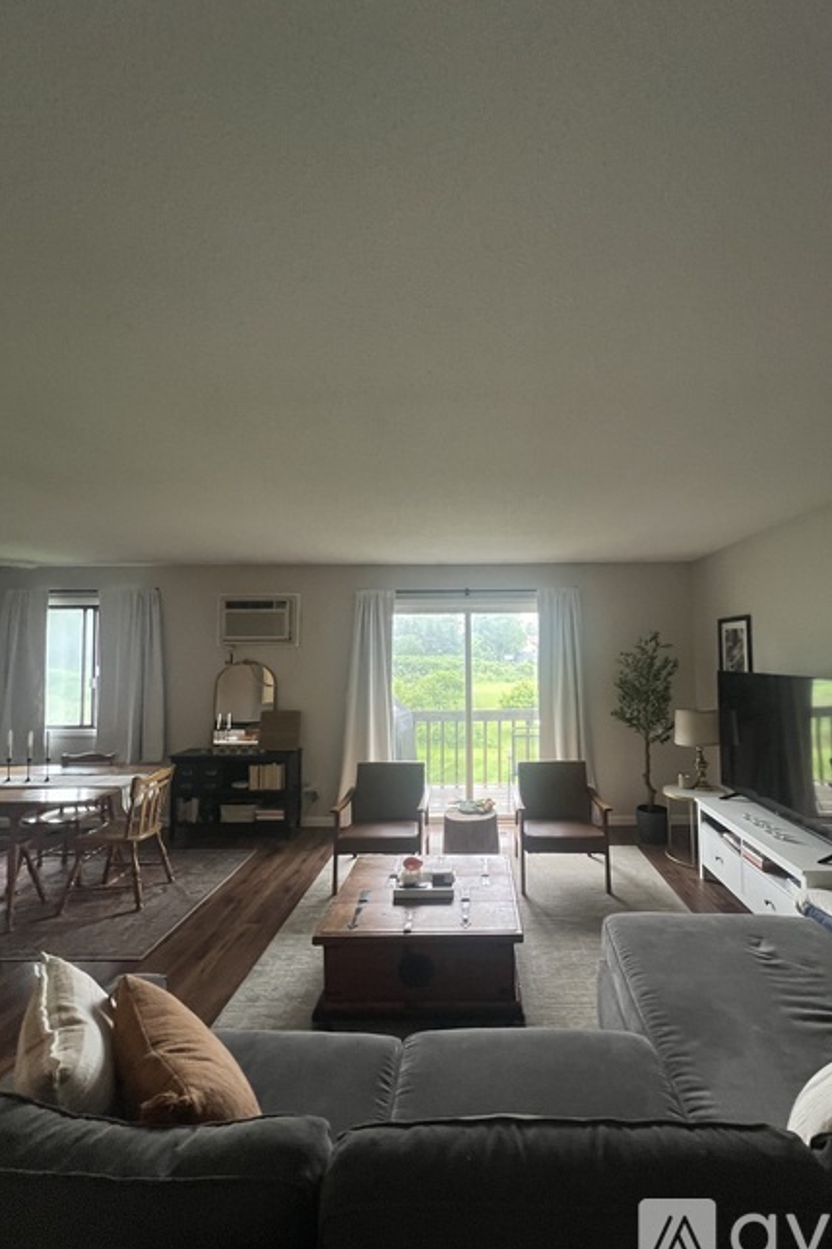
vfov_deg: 104.3
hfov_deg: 80.8
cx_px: 467
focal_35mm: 14
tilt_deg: +2.5
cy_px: 629
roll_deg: +1.5
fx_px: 486
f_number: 1.8
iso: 250
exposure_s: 1/83
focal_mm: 1.57
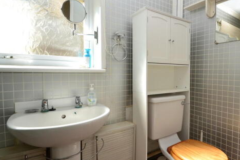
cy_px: 74
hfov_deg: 79.9
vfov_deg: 59.4
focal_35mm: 21
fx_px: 140
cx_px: 148
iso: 100
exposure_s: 1/125
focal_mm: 10
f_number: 5.6
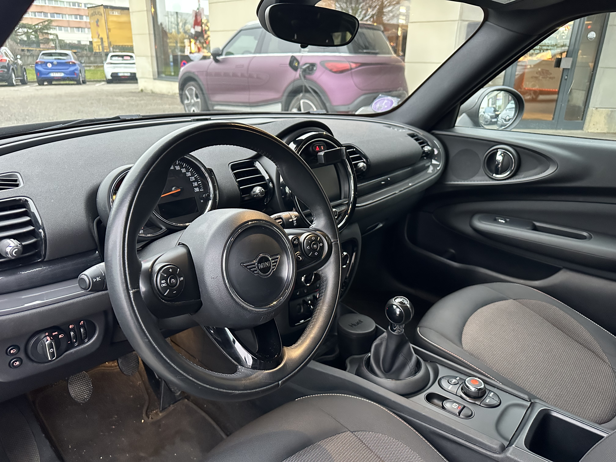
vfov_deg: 56.8
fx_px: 427
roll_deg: -0.5
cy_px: 231
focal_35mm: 24
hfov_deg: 71.6
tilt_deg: -21.2
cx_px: 308
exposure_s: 1/50
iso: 800
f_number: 1.78
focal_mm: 6.86
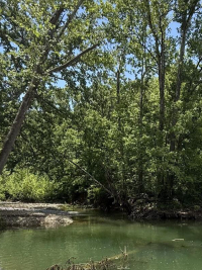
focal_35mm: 35
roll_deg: -0.1
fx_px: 273
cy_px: 208
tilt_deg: -2.7
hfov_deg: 39.0
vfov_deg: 50.1
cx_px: 163
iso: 50
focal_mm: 2.22
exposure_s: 1/864
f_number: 2.2
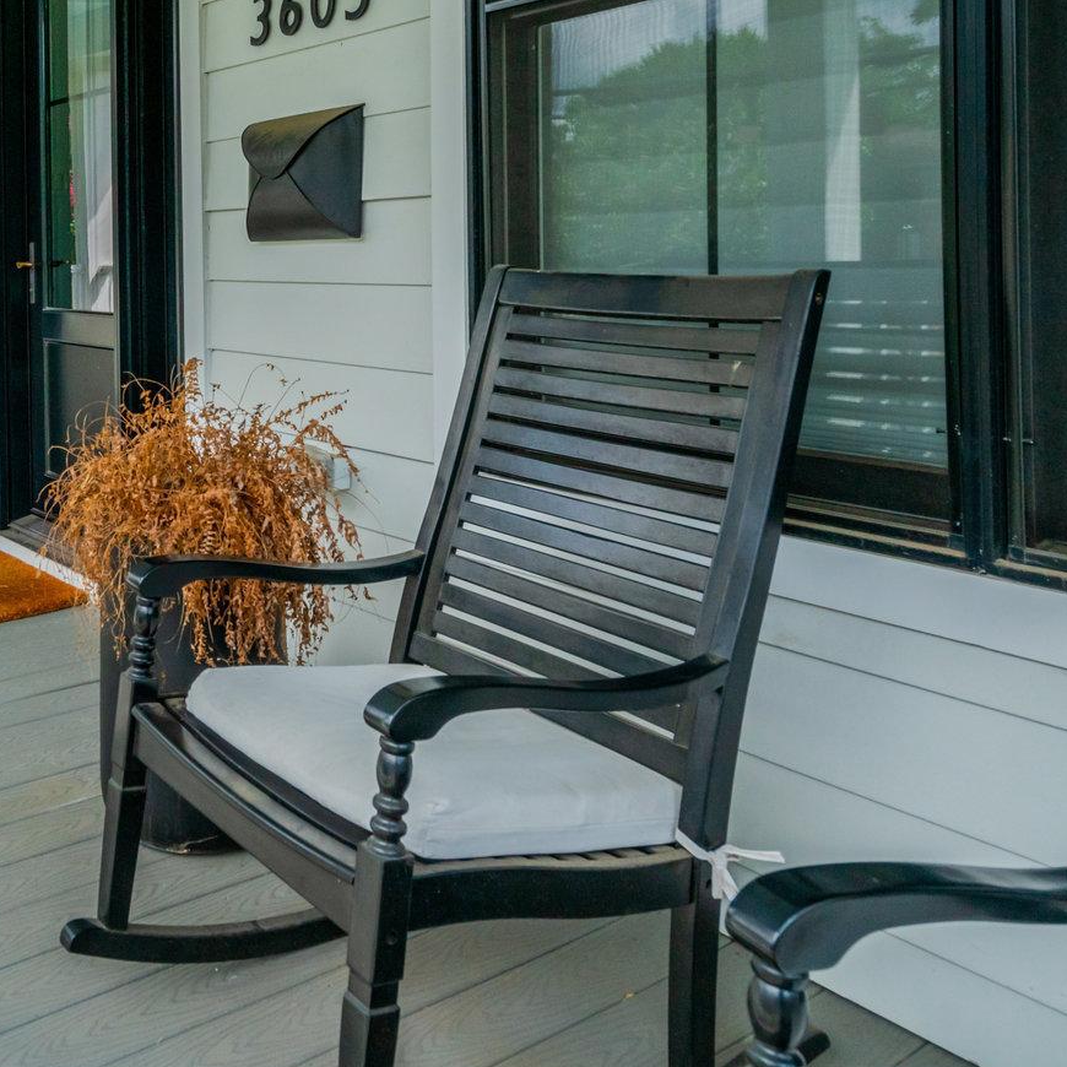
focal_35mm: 34
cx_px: 168
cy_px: 247
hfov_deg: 45.2
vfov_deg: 46.4
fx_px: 1186
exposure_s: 1/800
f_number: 8
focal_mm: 17
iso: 1250
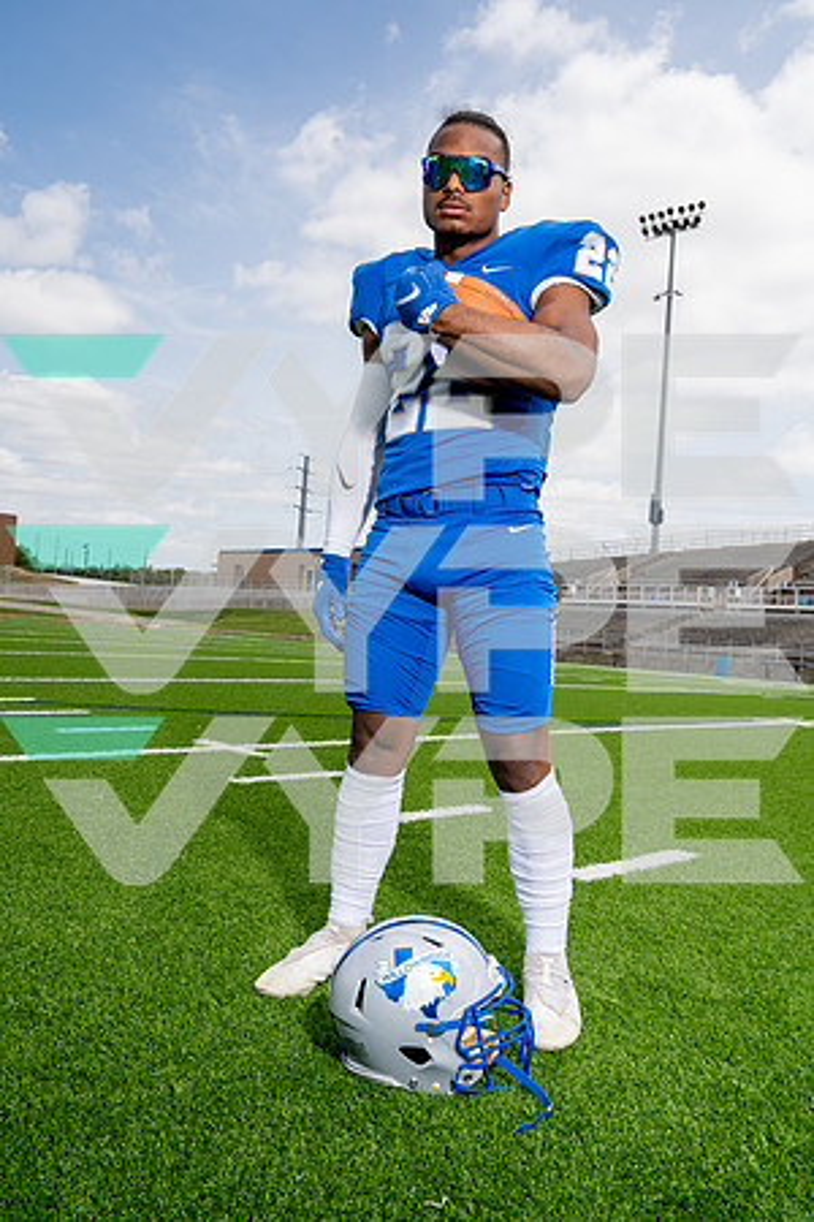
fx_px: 1017
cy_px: 611
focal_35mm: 30
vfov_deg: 61.9
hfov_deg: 43.6
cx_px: 407
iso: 100
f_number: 7.1
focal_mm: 30
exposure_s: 1/250
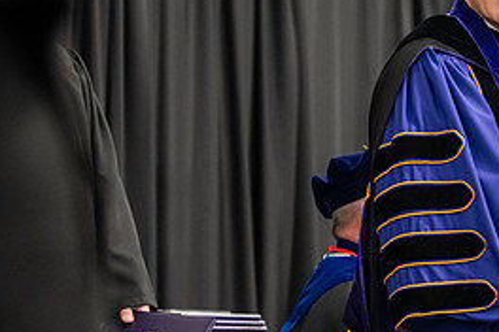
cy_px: 97
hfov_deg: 8.8
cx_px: 541
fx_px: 3202
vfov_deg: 5.9
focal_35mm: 231
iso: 3200
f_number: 3.2
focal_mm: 105
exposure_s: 1/200
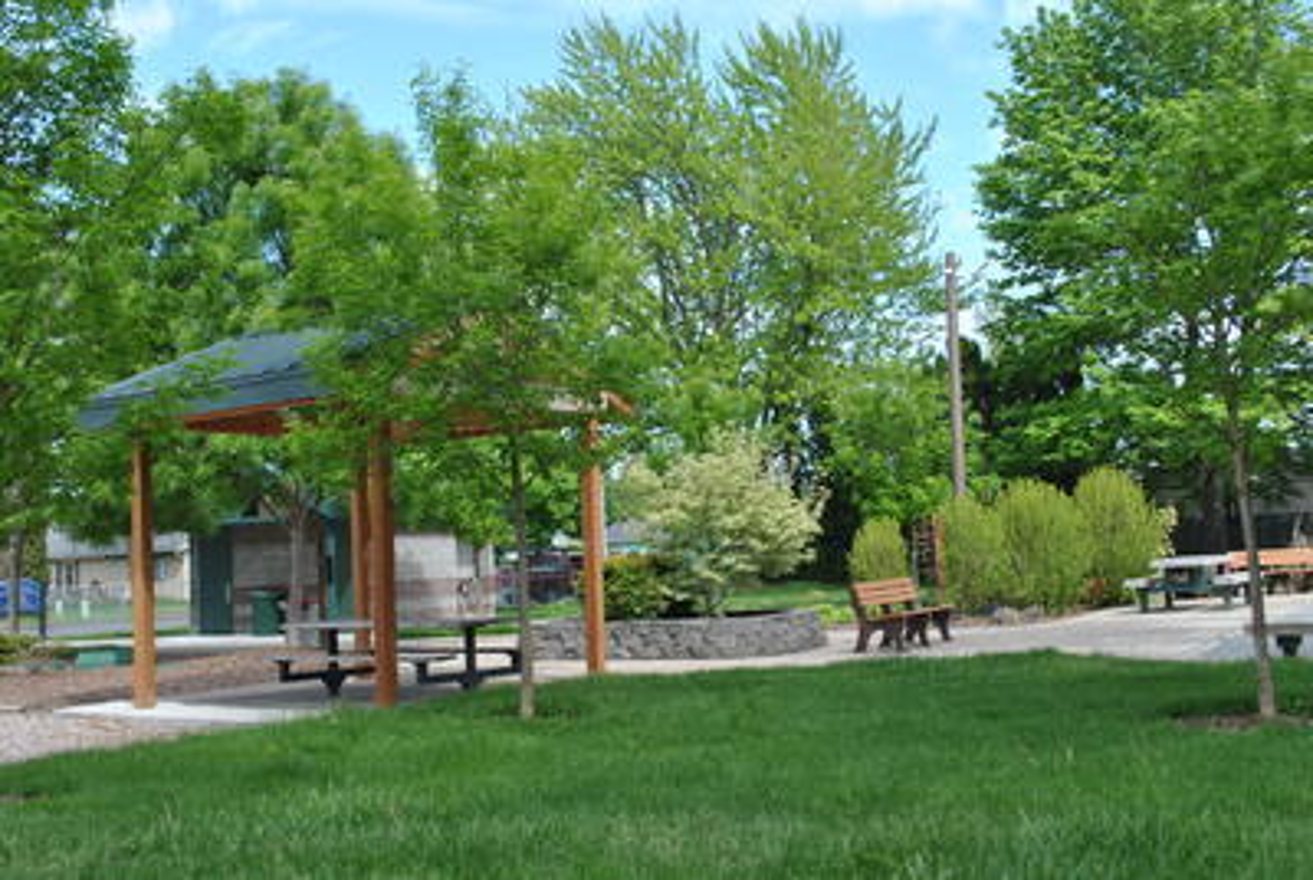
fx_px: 1424
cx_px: 656
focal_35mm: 39
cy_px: 440
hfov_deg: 49.5
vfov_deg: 34.3
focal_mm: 26
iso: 100
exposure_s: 1/160
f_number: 6.3
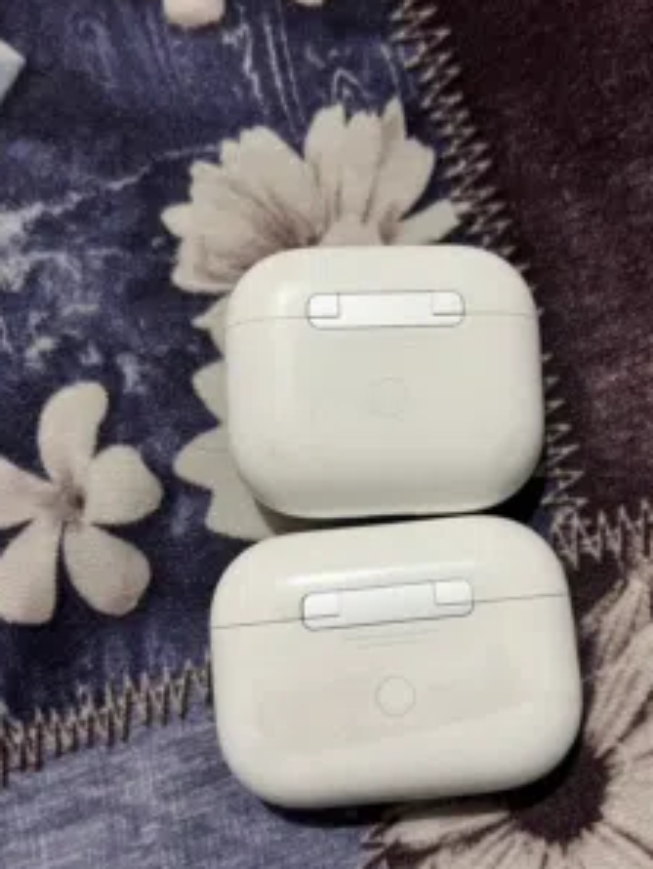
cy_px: 492
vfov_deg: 52.5
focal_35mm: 35
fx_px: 880
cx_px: 398
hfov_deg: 40.5
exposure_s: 1/52
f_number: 1.6
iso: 500
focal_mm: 5.1
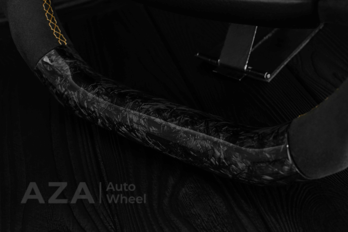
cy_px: 116
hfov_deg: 37.8
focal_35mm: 52
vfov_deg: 25.8
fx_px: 507
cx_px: 174
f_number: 6.3
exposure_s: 1/125
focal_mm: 35
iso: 500
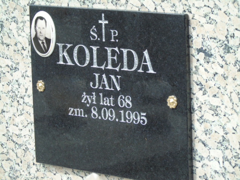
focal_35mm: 212
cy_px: 90
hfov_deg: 9.3
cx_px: 120
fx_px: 1470
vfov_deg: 7.0
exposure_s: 1/160
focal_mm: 38
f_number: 4.7
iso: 80
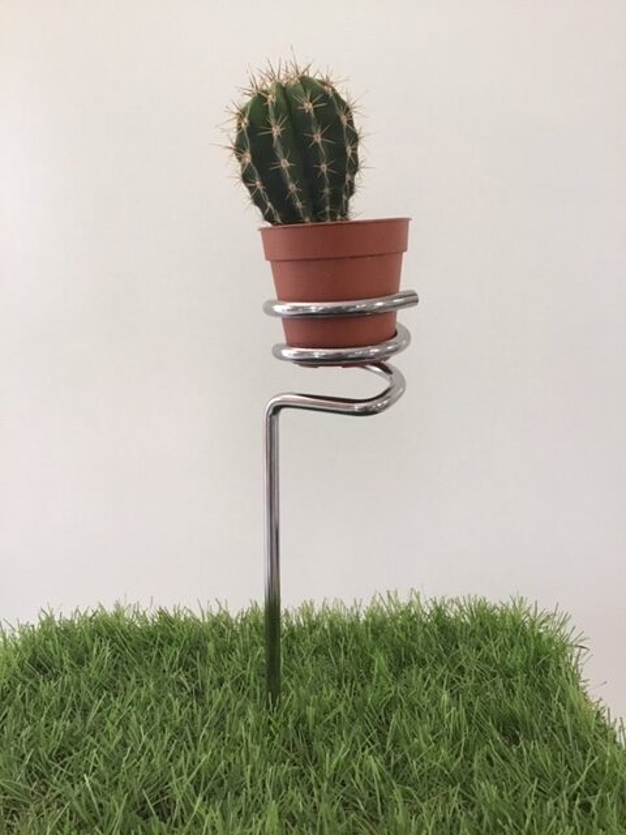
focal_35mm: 31
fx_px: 747
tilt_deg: -8.0
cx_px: 313
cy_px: 418
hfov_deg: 45.4
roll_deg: -0.4
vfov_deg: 58.4
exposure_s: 1/33
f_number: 2.4
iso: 64
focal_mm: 3.3
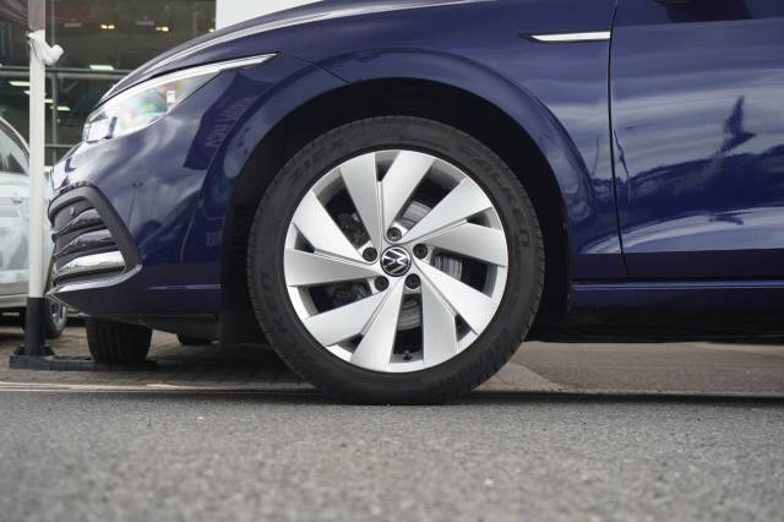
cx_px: 392
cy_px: 261
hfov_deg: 33.4
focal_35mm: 60
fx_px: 1306
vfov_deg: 22.6
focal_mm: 40
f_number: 5.6
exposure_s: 1/200
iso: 400
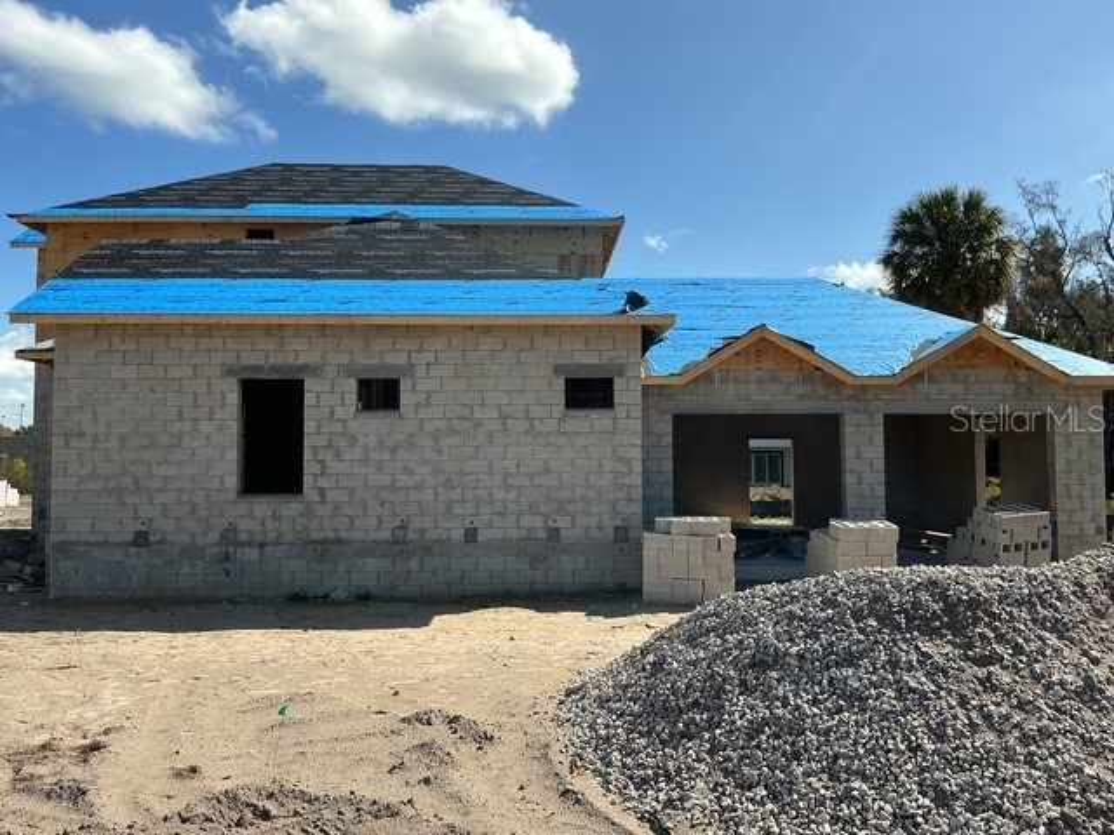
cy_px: 418
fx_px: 933
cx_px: 557
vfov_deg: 48.2
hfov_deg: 61.7
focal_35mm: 29
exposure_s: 1/2320
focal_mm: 3
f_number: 1.8
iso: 25
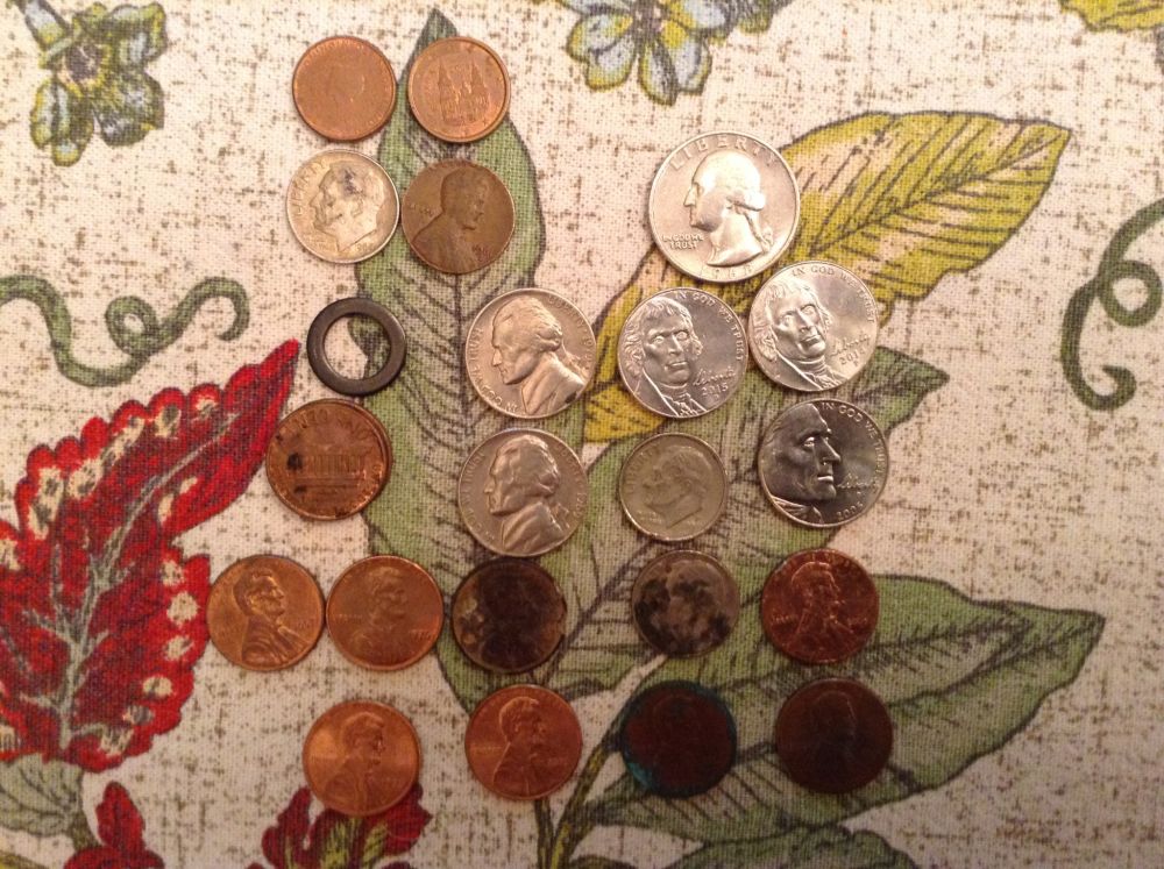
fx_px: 1108
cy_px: 434
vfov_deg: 42.8
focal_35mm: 33
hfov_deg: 55.4
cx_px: 582
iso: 250
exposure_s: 1/24
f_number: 2.4
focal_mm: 3.3
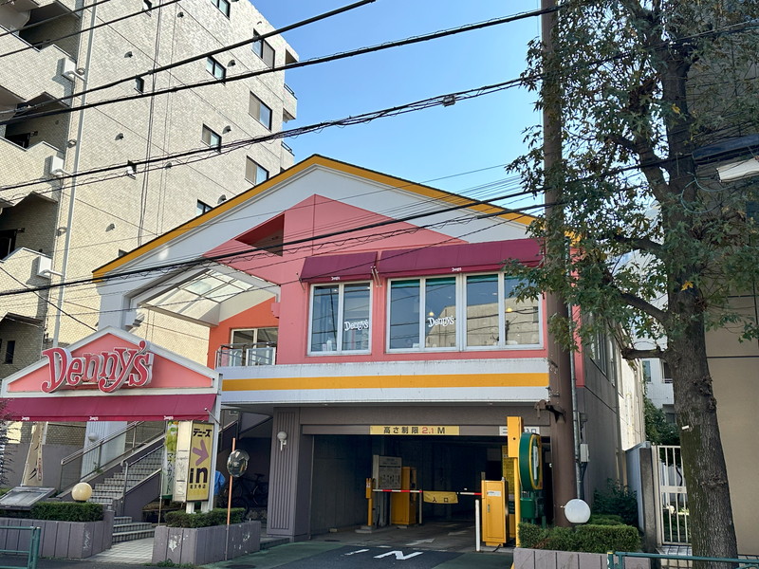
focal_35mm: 35
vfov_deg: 40.7
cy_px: 284
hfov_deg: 52.6
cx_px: 380
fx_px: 767
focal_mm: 6.86
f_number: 1.78
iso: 80
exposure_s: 1/3717
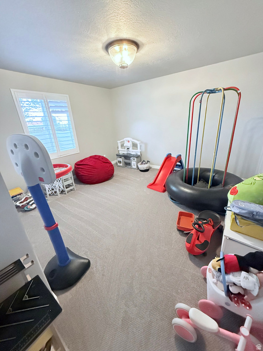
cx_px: 132
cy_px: 176
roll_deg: +3.2
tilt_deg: -20.4
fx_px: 142
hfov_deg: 85.7
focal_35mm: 14
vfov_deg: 102.1
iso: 1000
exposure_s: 1/60
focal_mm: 2.22
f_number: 2.2
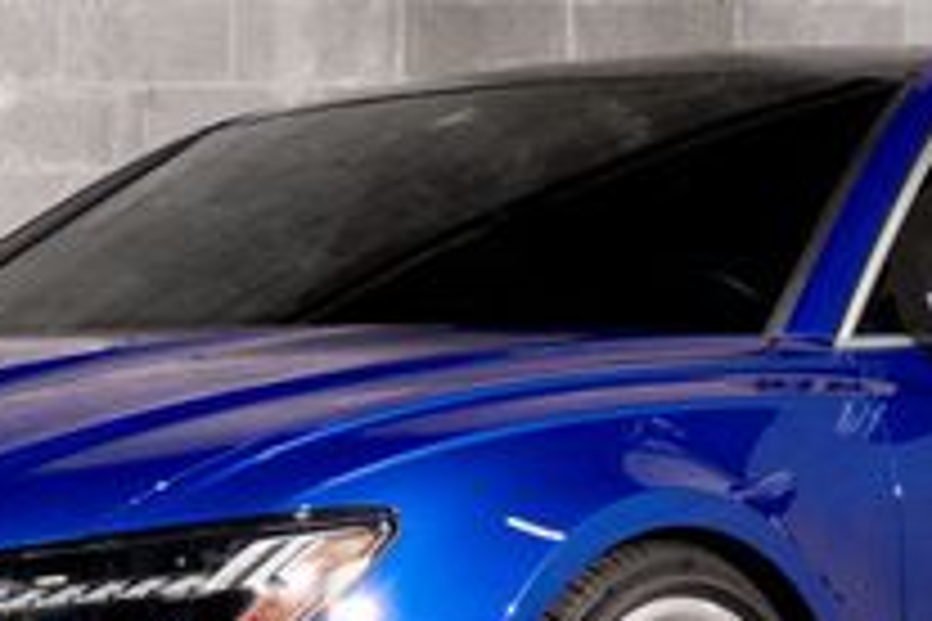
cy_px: 547
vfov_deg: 9.2
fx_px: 3831
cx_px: 231
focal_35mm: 148
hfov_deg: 13.8
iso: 250
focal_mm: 44
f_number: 10
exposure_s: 1/160
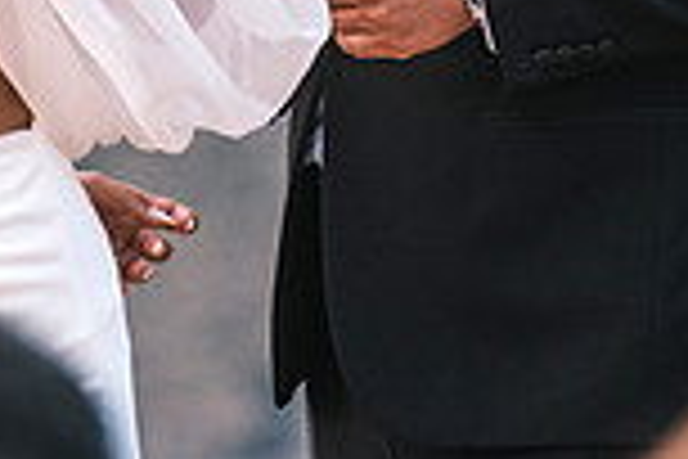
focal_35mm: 796
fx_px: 15211
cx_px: 571
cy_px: -344
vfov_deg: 1.7
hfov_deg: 2.6
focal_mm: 140
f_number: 2.8
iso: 400
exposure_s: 1/1000
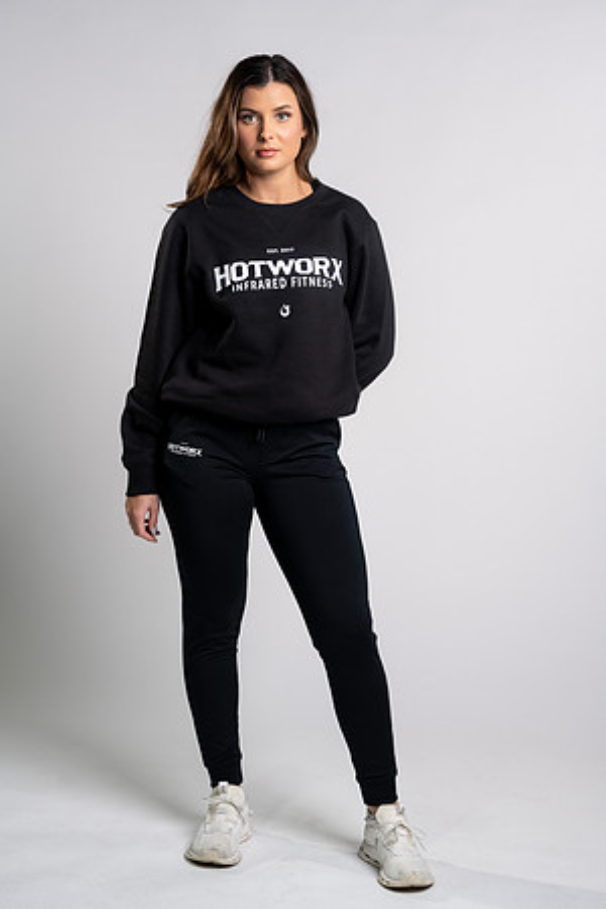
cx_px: 303
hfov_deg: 16.1
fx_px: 2146
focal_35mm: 85
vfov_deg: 23.9
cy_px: 454
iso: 200
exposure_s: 1/160
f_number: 4
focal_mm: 85
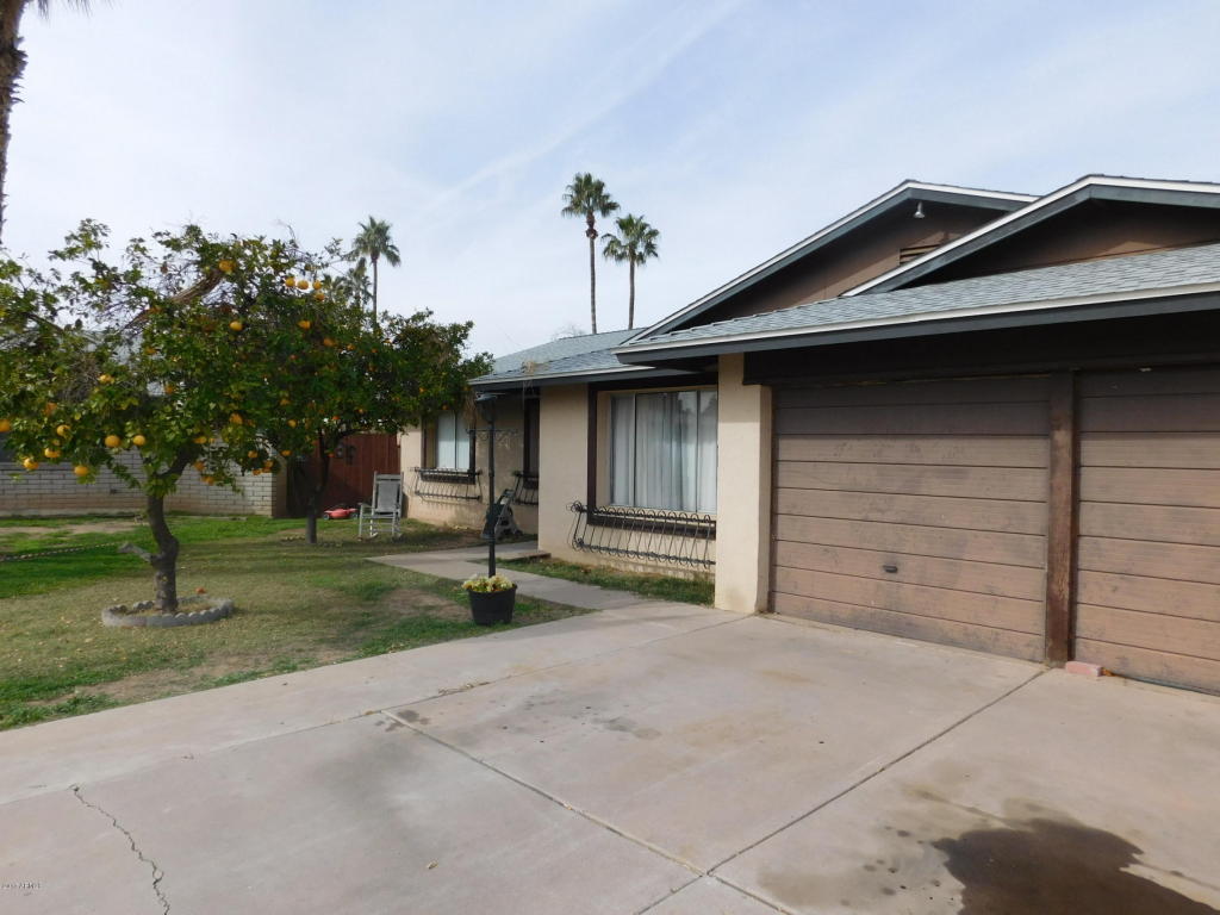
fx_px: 811
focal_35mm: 23
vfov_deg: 58.9
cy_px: 458
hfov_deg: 73.9
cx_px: 610
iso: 125
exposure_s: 1/500
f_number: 6
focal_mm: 4
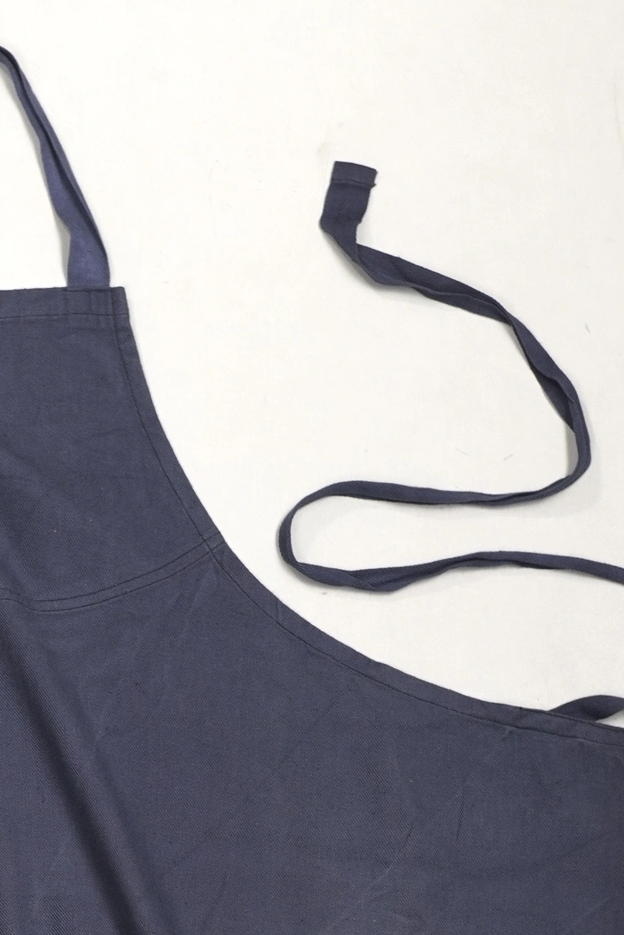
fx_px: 3404
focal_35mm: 131
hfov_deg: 10.4
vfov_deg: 15.1
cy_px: 1134
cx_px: -42
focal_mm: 32
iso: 400
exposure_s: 1/100
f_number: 4
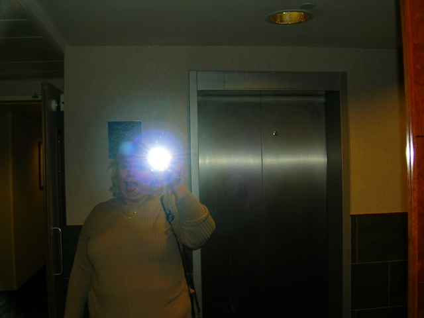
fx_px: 465
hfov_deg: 49.0
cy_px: 159
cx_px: 212
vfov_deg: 37.7
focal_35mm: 38
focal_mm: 5.8
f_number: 2.8
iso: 50
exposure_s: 1/60.1
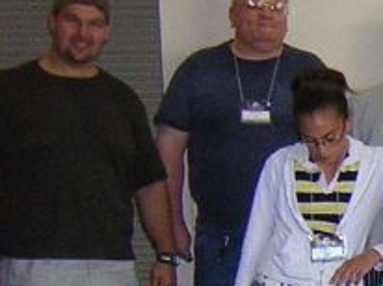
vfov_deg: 10.2
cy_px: 453
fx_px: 1547
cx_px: 610
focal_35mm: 140
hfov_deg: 13.2
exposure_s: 1/60.1
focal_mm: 4.7
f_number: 2.6
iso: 400
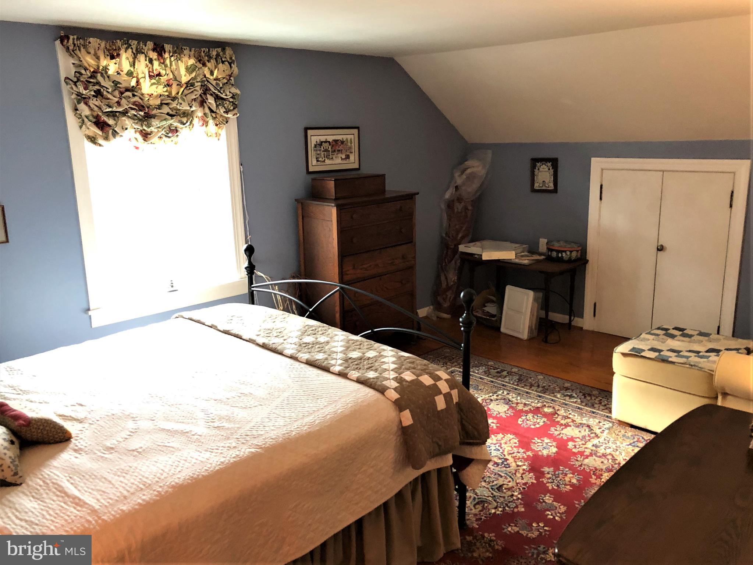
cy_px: 282
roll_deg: +0.2
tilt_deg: -11.0
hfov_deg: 63.4
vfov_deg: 49.7
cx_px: 376
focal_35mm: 28
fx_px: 609
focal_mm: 3.99
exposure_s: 1/7
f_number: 1.8
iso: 100
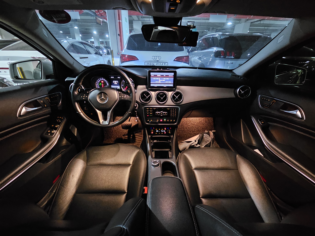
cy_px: 118
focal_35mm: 13
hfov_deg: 106.2
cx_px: 158
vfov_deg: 89.9
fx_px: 118
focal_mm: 2.2
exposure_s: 1/24
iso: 2000
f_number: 2.2
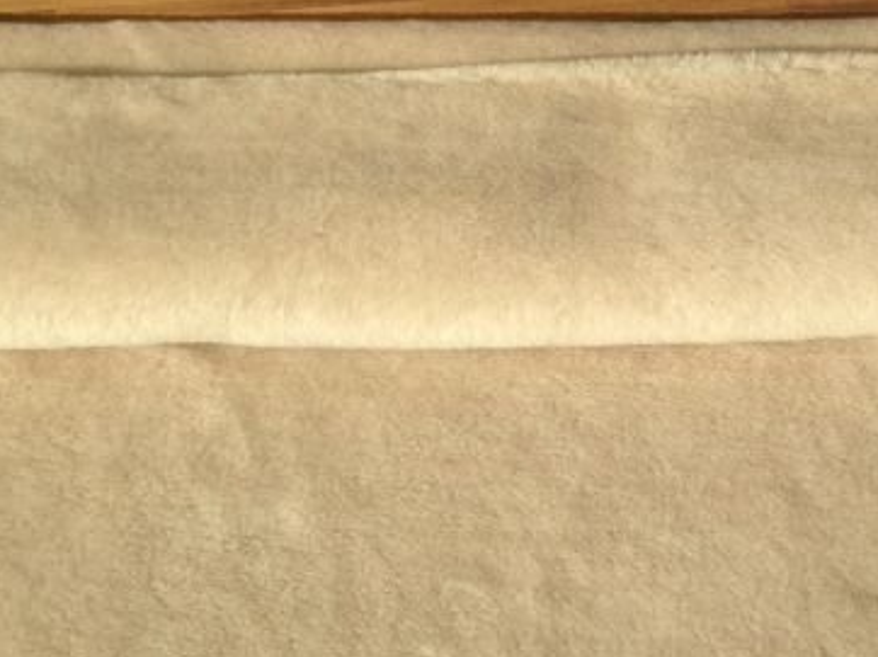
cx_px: 672
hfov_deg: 26.3
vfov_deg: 20.0
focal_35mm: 73
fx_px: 1850
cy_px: 155
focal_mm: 4.12
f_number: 2.4
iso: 50
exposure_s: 1/1695
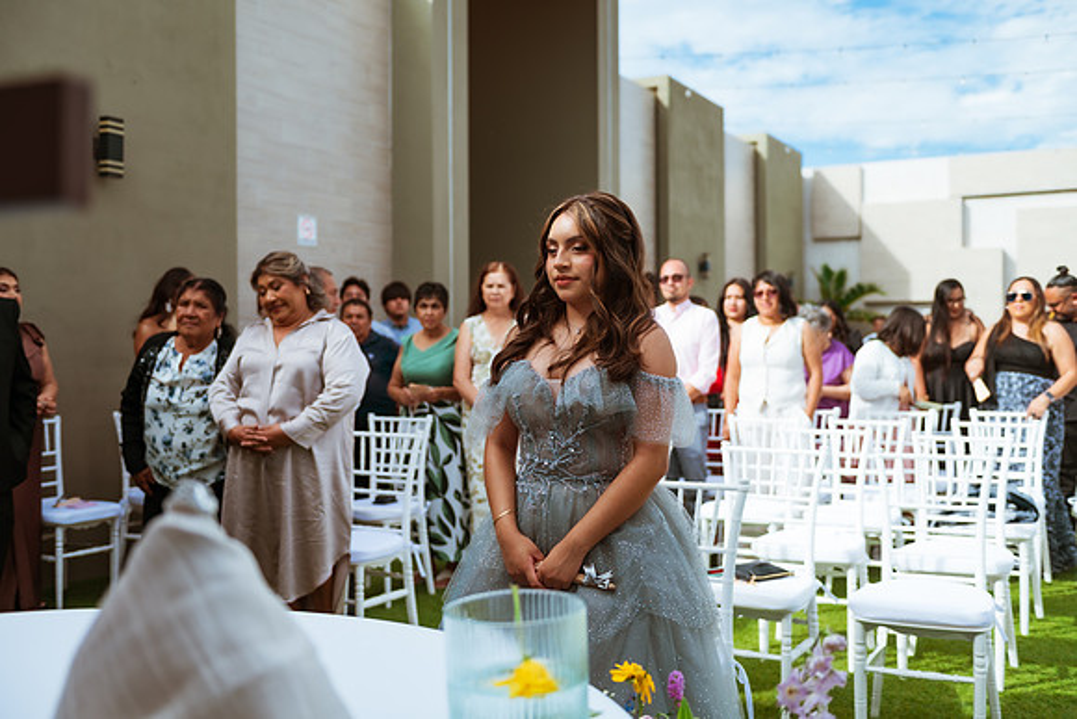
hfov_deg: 50.7
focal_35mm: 38
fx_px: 1137
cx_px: 538
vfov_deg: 35.1
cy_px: 360
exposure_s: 1/1250
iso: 100
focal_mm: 38
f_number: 2.8
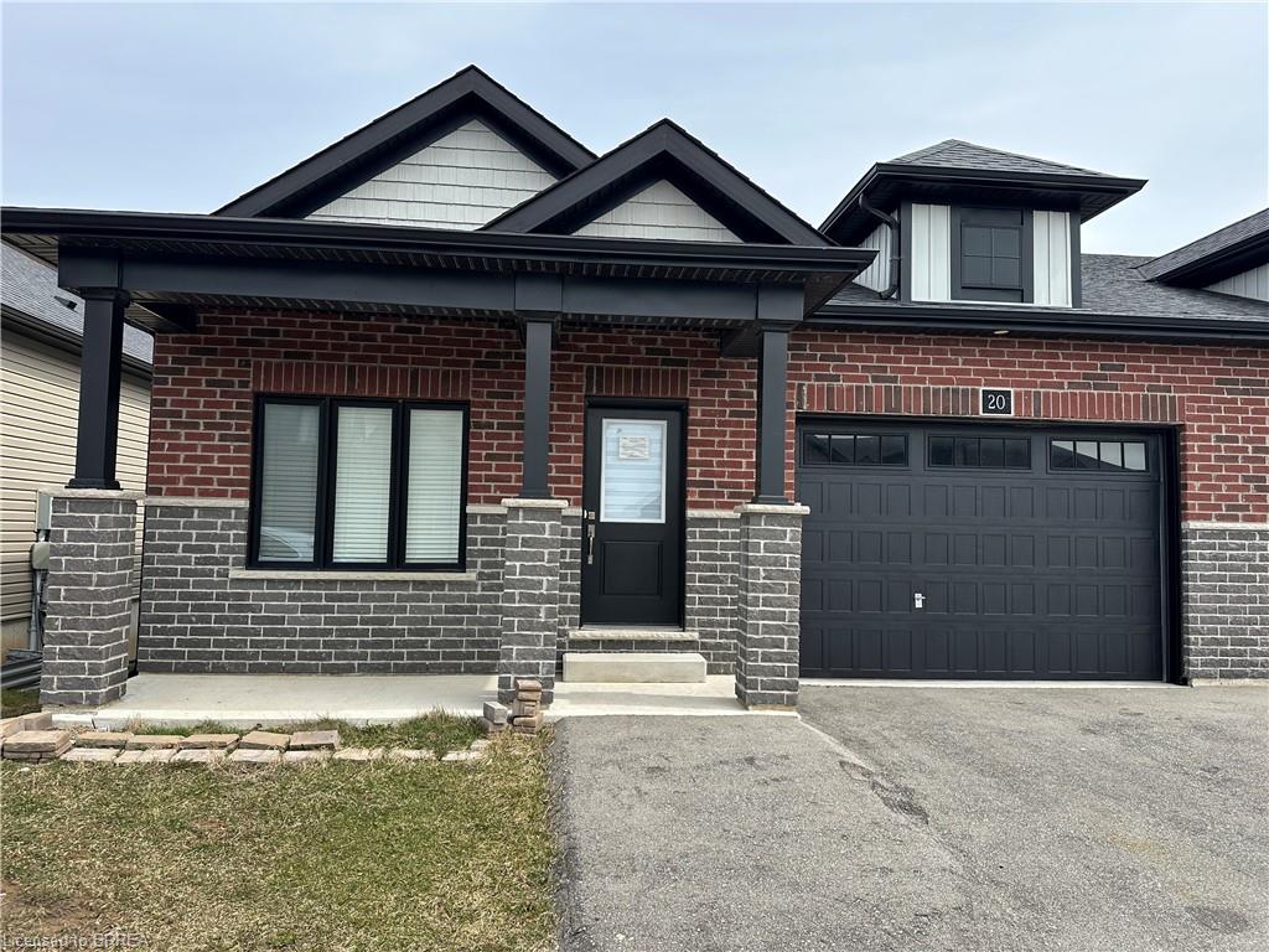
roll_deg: -2.8
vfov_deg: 56.8
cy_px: 476
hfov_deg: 71.6
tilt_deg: +5.0
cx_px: 634
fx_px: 880
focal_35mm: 24
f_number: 1.78
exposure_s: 1/2110
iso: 80
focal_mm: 6.86
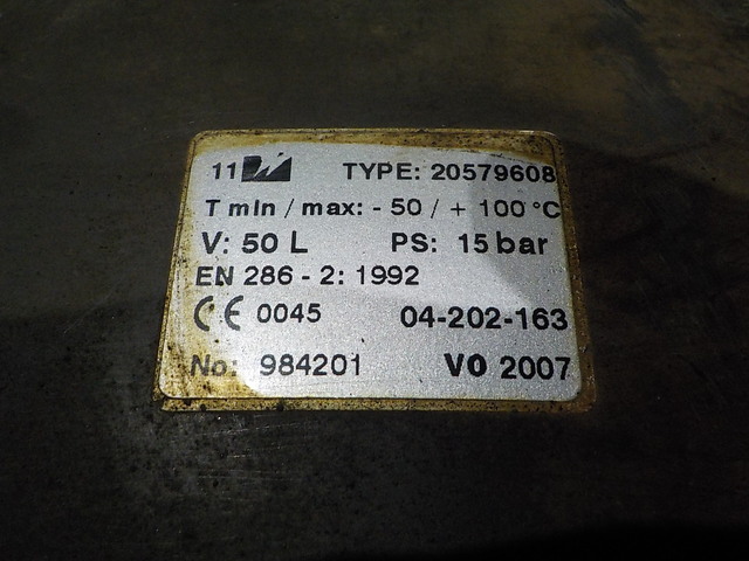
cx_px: 374
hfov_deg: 60.0
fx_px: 649
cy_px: 280
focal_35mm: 30
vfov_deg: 46.8
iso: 400
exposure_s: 1/25
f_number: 3.3
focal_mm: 4.1
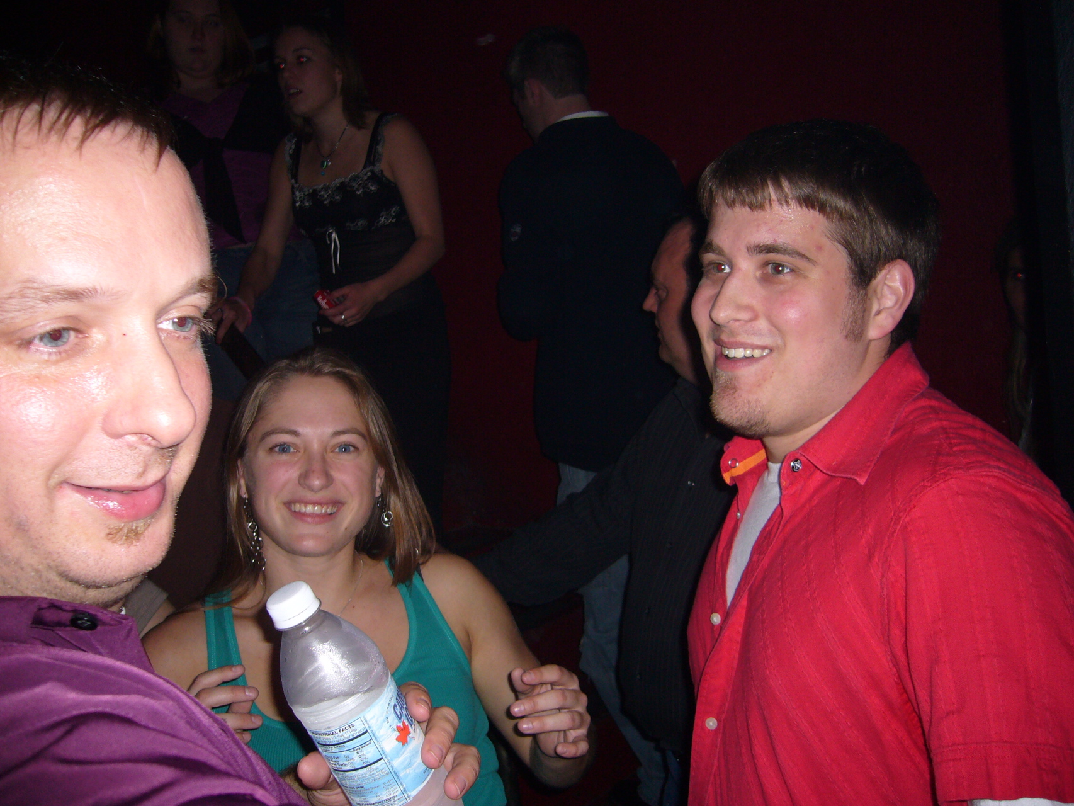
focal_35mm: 35
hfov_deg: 52.6
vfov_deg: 40.7
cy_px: 403
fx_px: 1086
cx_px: 537
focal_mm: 5.8
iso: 100
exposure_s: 1/60
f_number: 2.8
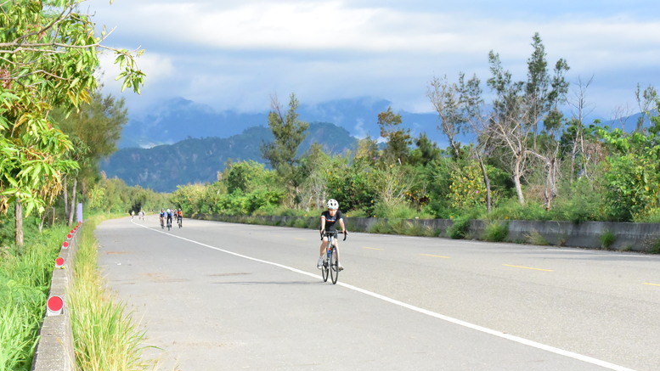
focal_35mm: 100
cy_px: 214
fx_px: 1750
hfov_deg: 21.4
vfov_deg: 12.1
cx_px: 330
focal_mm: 95
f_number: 16
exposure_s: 1/4000
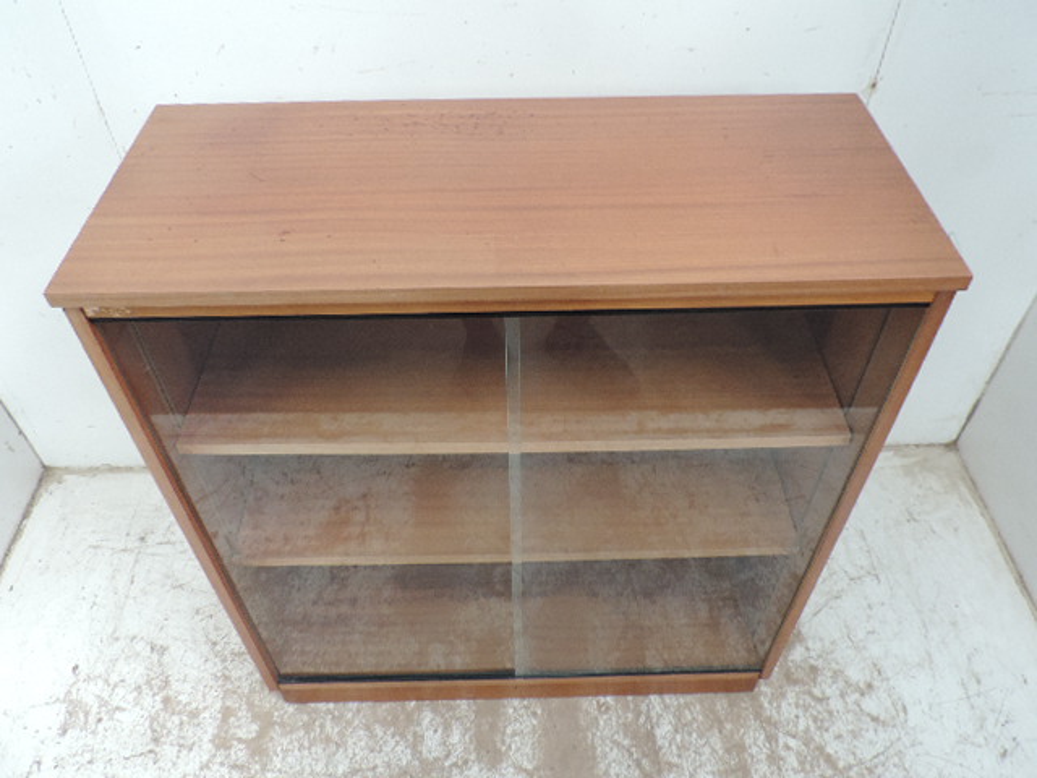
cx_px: 518
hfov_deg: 63.4
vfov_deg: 49.7
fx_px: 839
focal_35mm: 28
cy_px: 389
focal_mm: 4.9
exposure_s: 1/25
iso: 400
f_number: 3.1
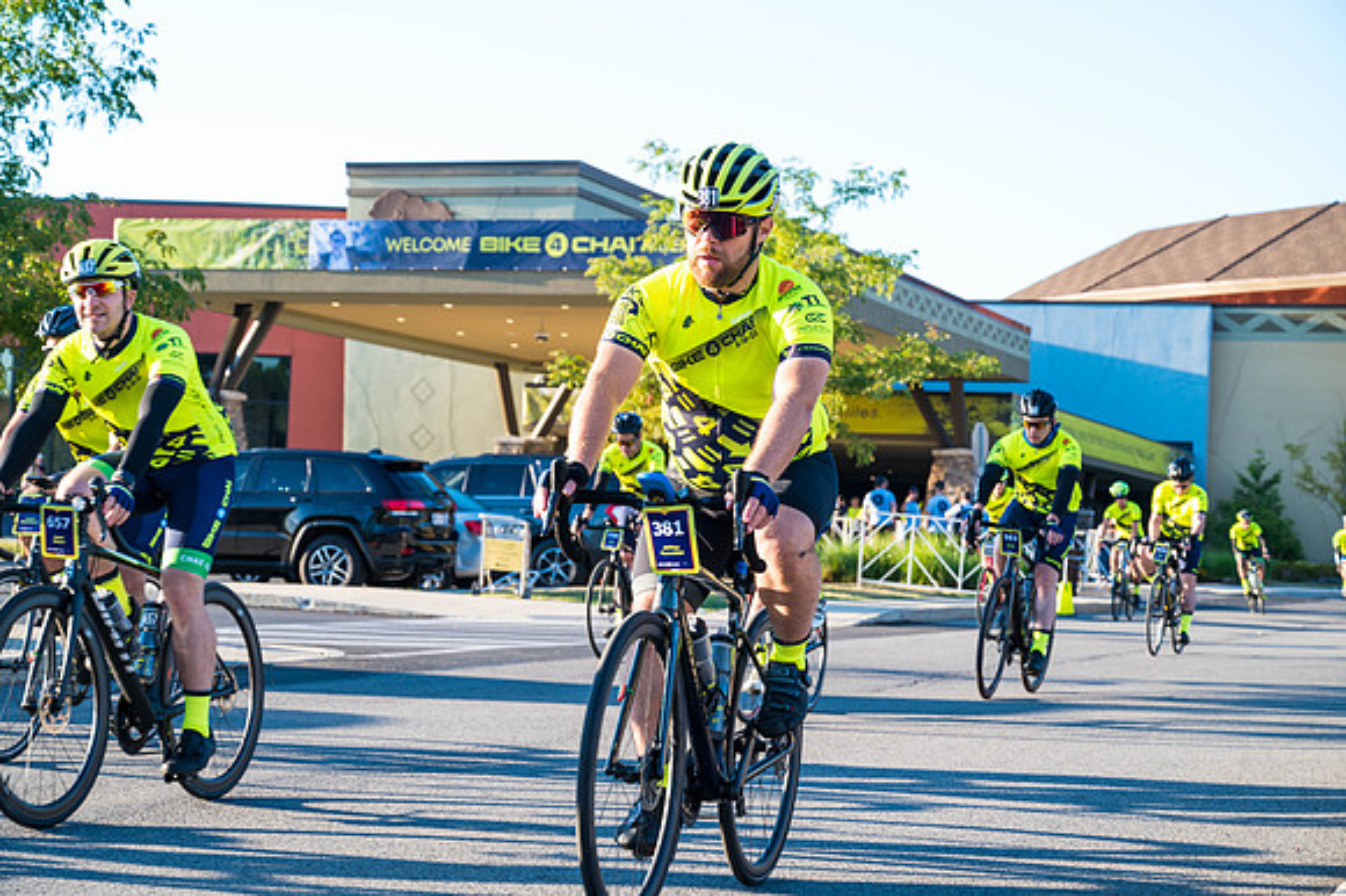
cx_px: 673
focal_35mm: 70
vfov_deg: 19.4
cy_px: 448
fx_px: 2616
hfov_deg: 28.9
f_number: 6.3
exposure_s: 1/250
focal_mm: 70
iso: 400
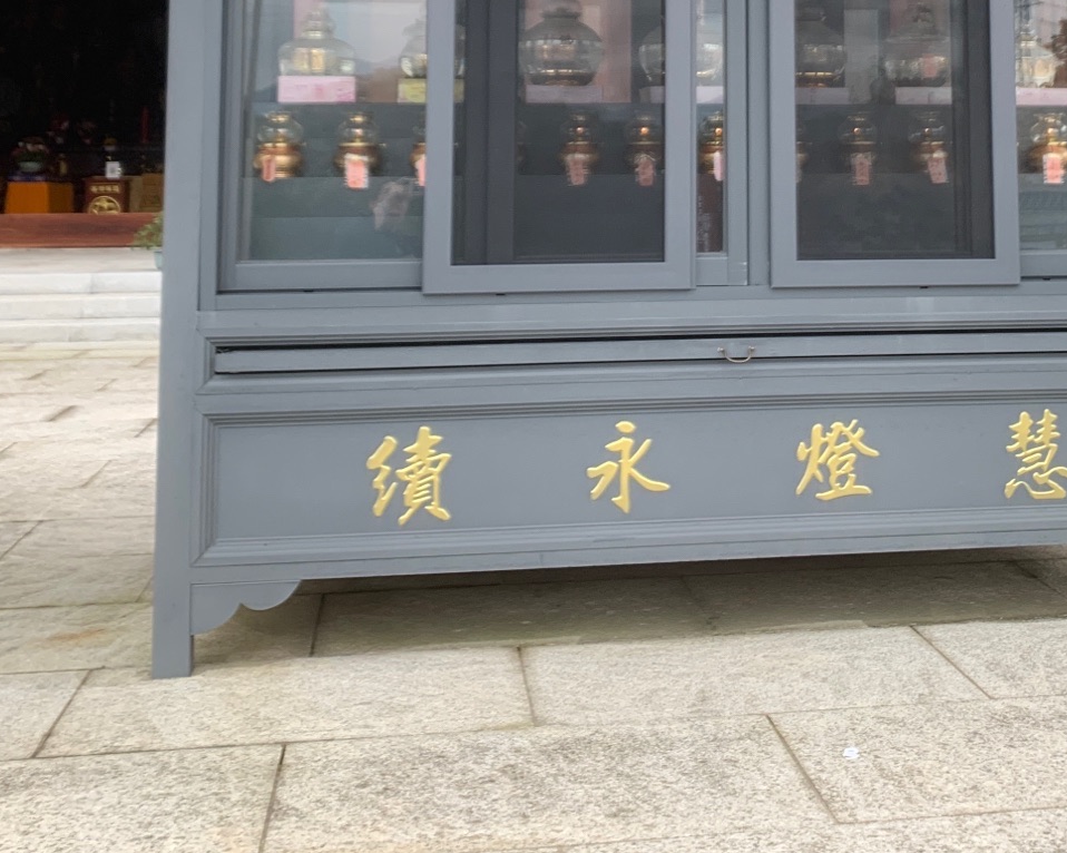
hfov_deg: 35.0
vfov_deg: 27.4
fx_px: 1673
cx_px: 731
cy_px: 51
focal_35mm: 53
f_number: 1.8
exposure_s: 1/121
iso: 50
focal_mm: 4.25
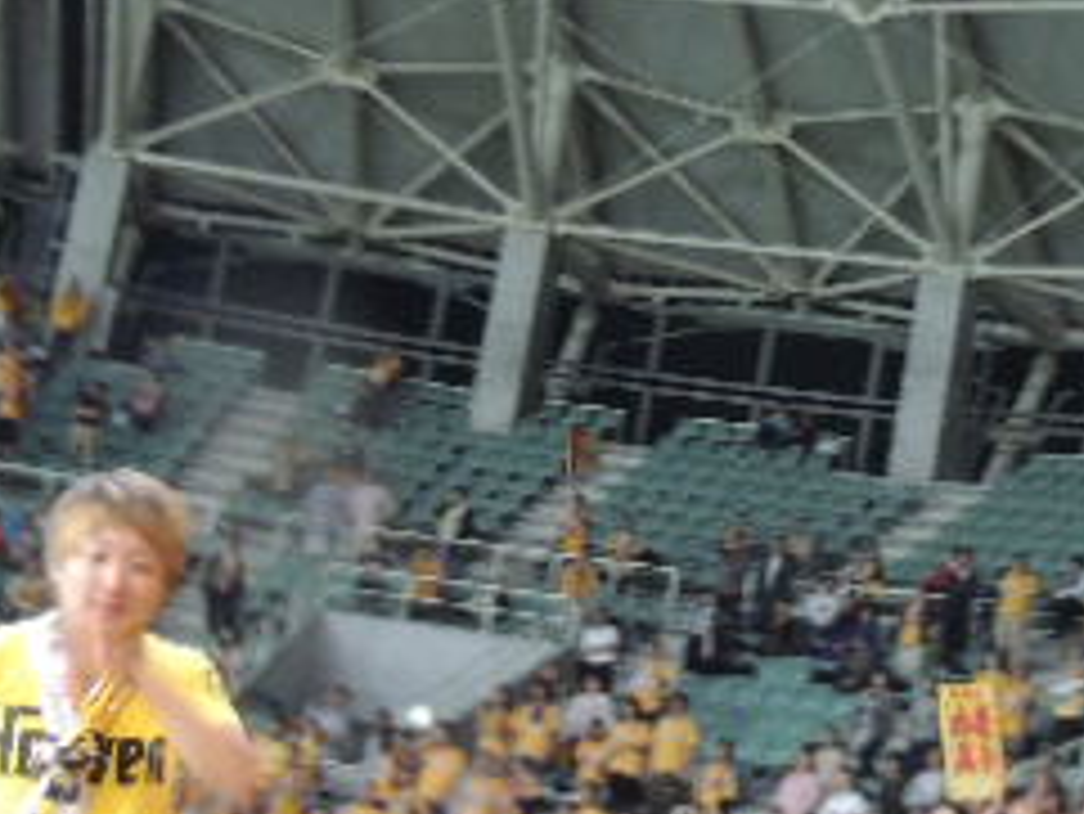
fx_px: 2914
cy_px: 454
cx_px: 832
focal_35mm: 93
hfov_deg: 20.9
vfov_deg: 15.9
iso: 450
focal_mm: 6.2
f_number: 3.3
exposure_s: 1/13
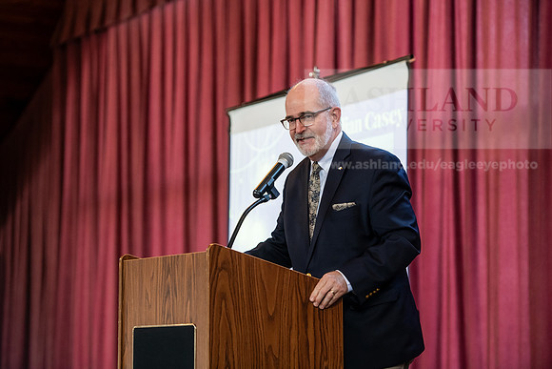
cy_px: 184
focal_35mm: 112
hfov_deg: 18.3
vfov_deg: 12.2
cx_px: 276
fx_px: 1718
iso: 2500
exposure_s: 1/200
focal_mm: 112
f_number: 3.2
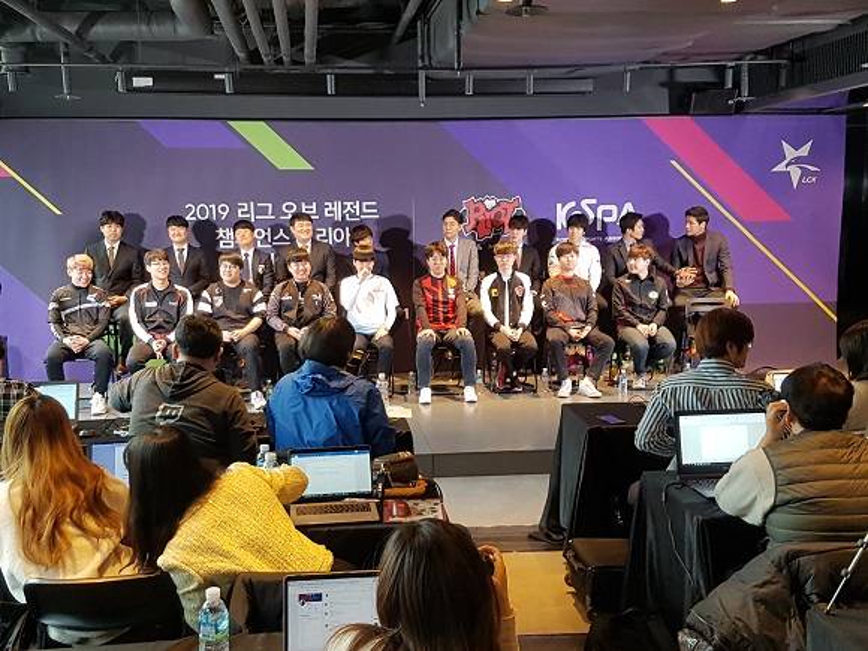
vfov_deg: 53.1
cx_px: 434
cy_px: 326
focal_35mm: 26
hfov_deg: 67.3
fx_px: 652
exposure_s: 1/60
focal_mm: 4.2
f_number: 1.7
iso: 200
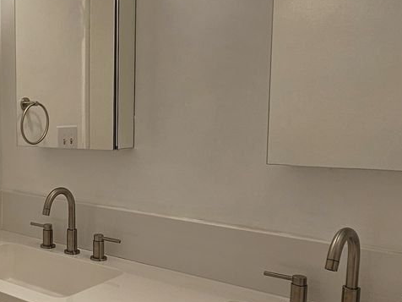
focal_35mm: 41
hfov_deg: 39.9
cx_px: -6
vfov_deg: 35.0
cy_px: 179
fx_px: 476
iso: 50
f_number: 2.2
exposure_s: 1/145
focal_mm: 2.2
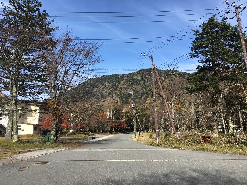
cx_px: 124
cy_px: 92
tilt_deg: +12.8
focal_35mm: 29
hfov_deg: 61.7
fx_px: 207
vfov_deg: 48.2
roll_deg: +1.9
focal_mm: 4.15
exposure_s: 1/818
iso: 25
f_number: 2.2
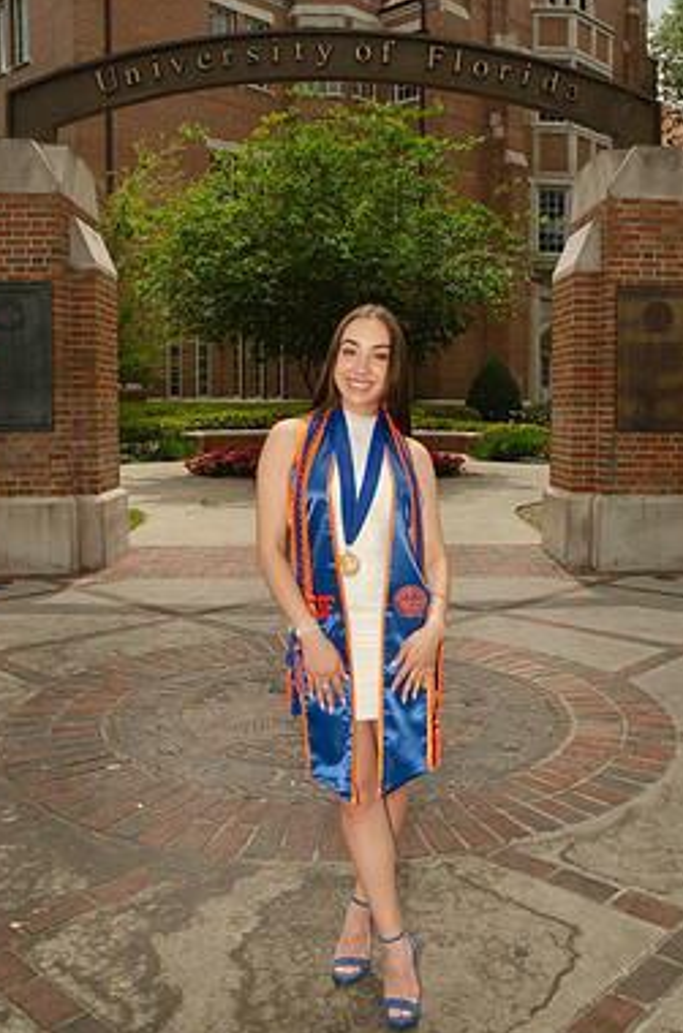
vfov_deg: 58.8
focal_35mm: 32
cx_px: 370
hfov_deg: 40.8
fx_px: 916
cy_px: 500
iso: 100
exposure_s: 1/250
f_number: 7.1
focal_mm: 18
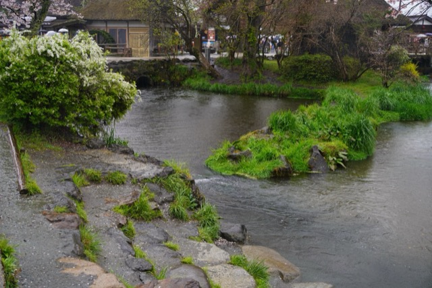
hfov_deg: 47.4
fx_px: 492
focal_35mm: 41
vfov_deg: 32.6
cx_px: 216
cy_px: 144
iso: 100
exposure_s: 1/80
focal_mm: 41
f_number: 5.6
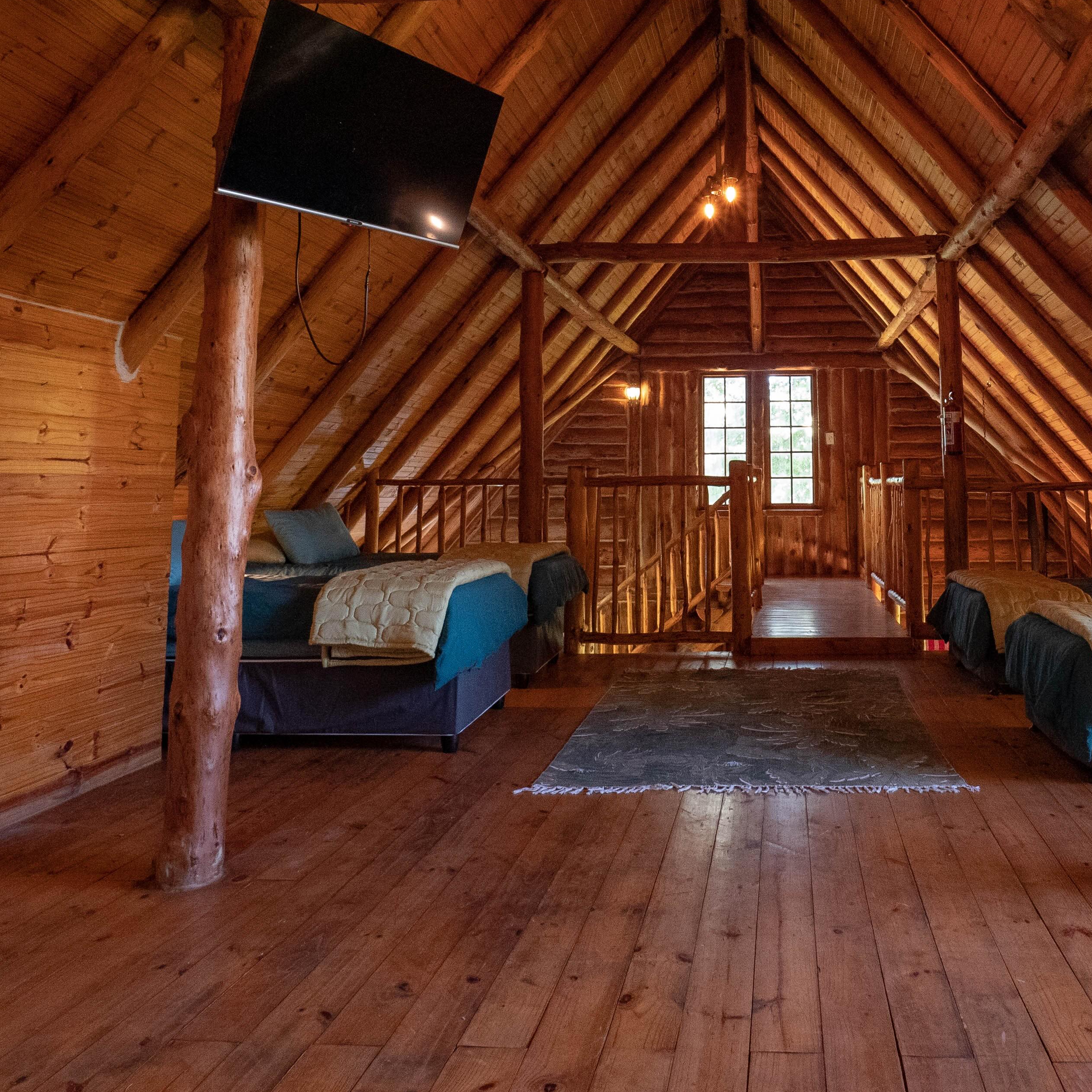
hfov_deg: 54.4
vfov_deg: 54.4
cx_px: 738
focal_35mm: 29
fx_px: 1035
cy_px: 353
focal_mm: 9
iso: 1600
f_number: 6.3
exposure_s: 1/25
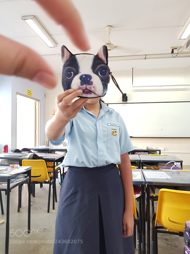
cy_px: 127
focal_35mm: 26
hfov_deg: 53.1
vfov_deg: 67.3
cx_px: 95
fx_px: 190
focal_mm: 4.2
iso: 200
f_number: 1.7
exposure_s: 1/50
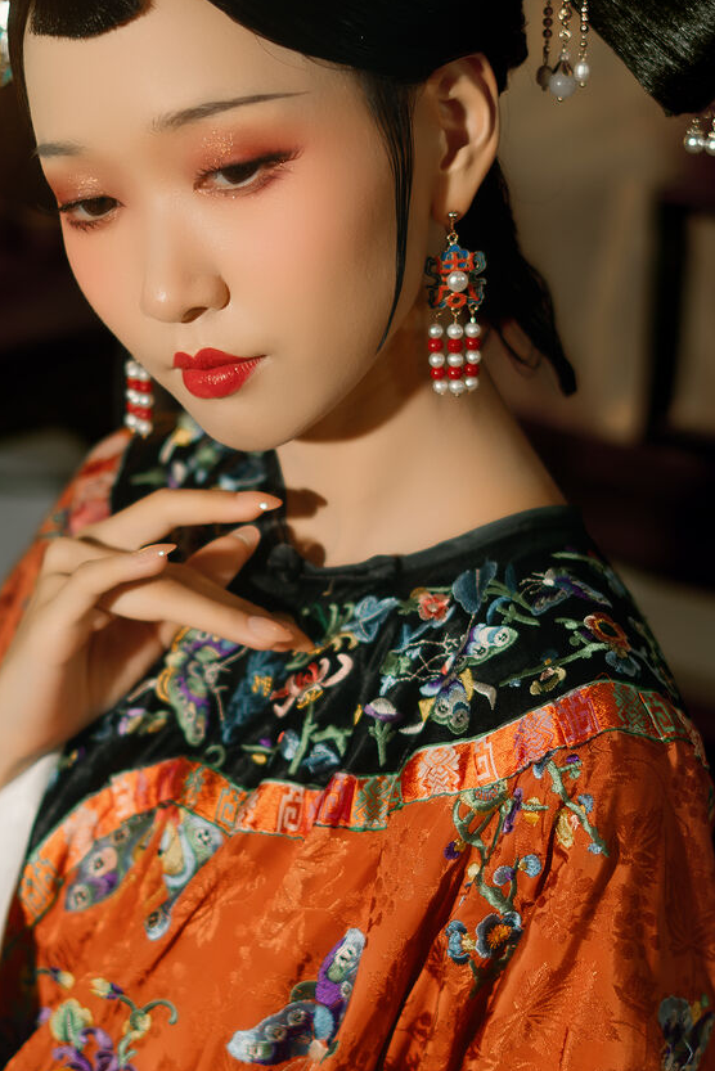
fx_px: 3215
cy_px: 574
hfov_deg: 12.7
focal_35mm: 108
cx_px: 284
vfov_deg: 18.9
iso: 100
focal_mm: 50
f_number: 2
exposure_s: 1/160
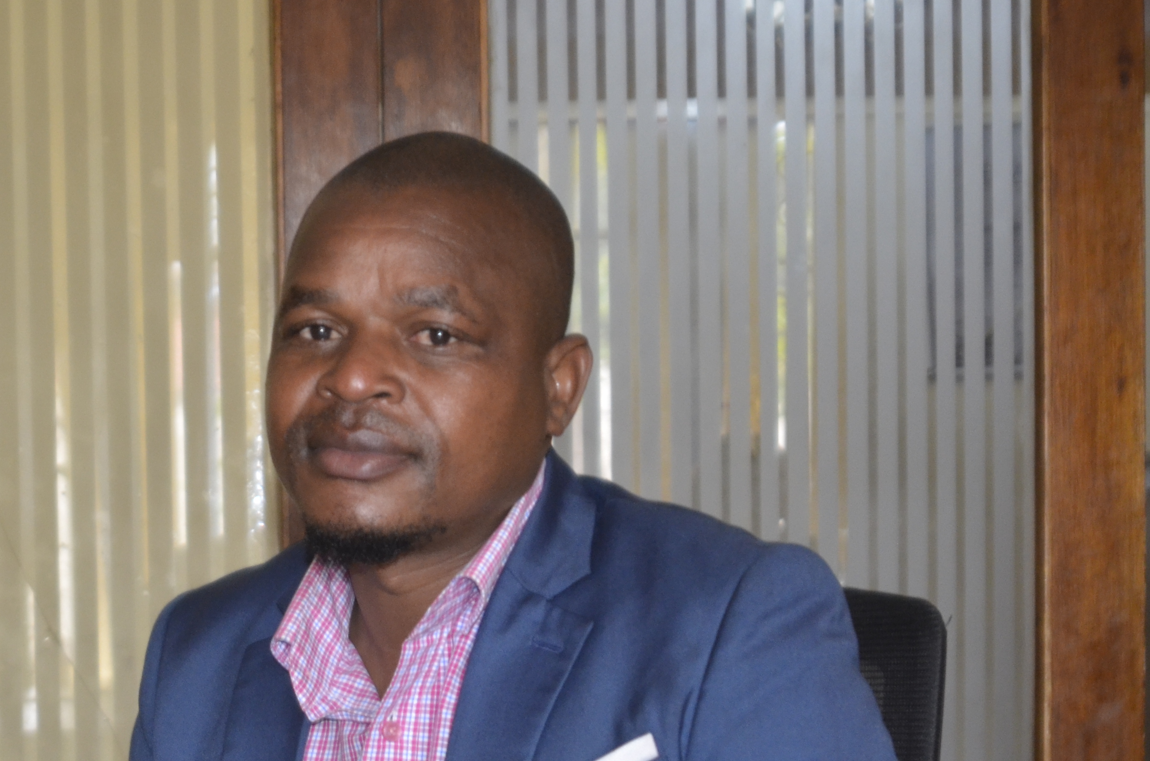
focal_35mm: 77
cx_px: 228
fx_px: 2454
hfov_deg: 25.9
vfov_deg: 17.4
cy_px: 671
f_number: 3.5
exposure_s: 1/60
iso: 800
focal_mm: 28
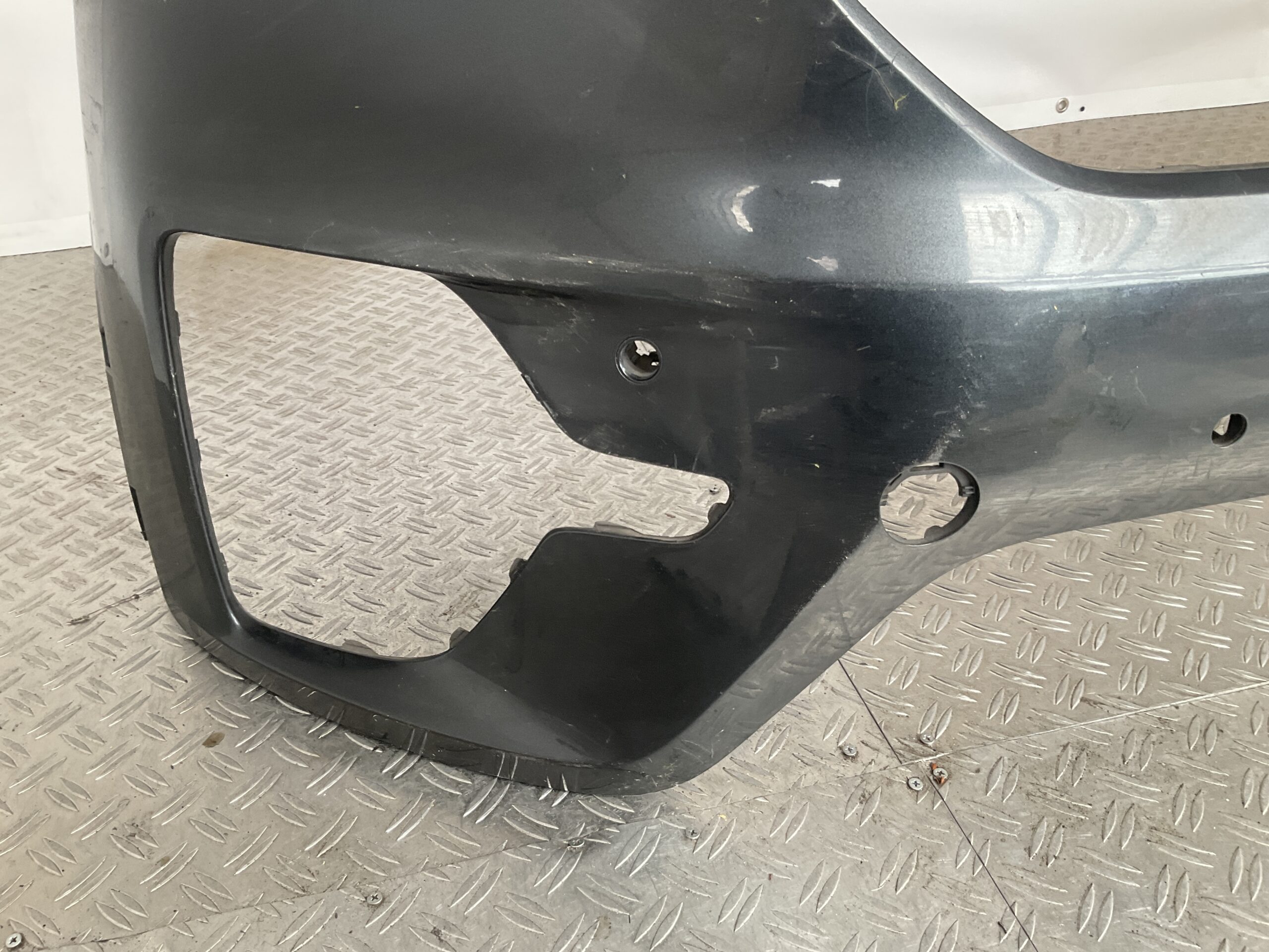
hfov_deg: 61.7
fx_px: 1063
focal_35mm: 29
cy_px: 476
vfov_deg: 48.2
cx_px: 634
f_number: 1.8
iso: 50
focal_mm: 3
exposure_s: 1/120
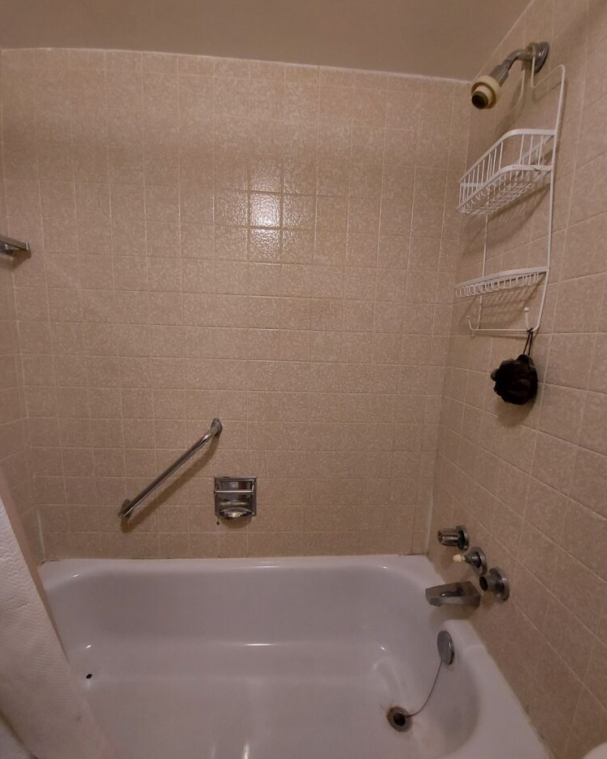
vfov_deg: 100.7
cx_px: 312
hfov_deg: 87.9
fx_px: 314
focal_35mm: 14
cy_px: 388
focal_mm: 1.74
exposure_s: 1/50
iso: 320
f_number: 2.2
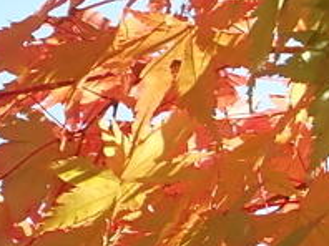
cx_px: 683
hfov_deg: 10.0
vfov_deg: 8.0
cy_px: 346
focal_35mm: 182
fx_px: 1728
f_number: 3.2
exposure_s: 1/320
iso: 100
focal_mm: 5.5
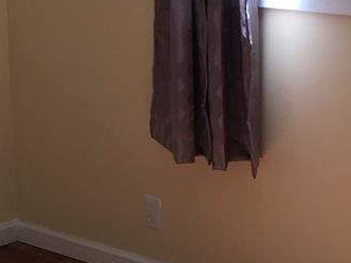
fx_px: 1328
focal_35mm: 131
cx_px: -17
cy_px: 146
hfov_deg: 14.8
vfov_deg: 11.3
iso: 32
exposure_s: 1/60
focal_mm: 4.15
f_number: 2.2
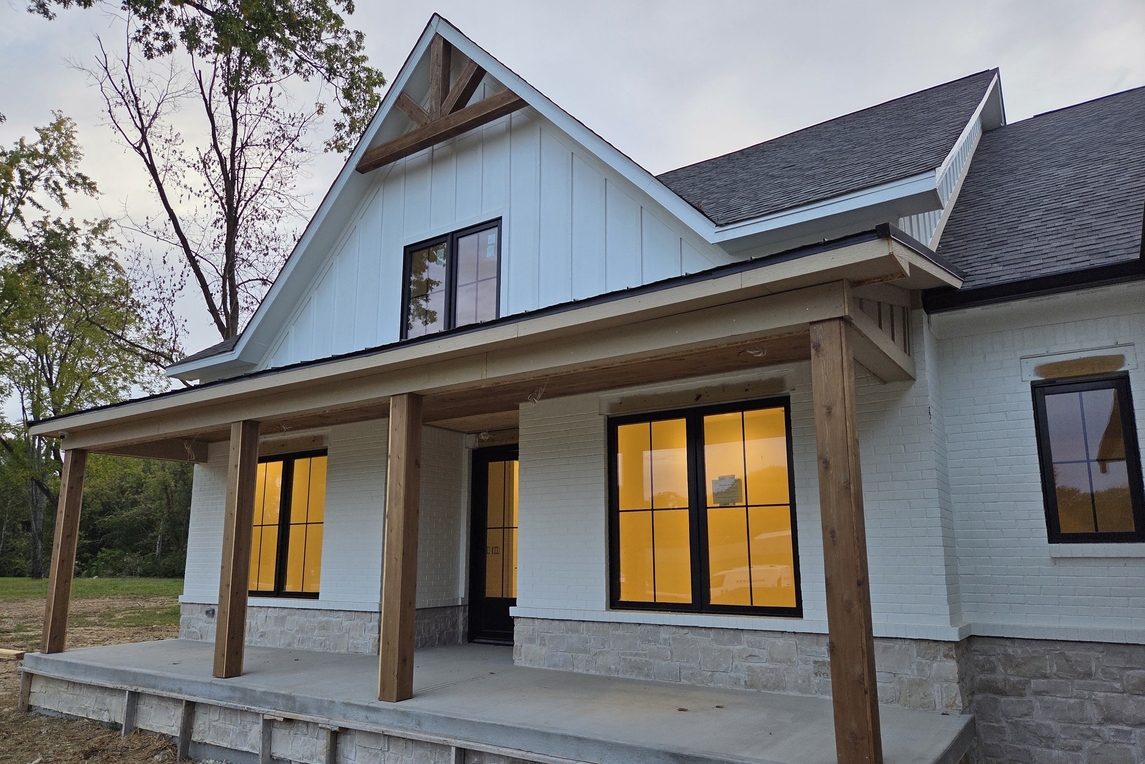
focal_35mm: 24
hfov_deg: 73.7
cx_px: 572
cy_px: 427
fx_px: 763
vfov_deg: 53.0
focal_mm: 5.4
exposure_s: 1/120
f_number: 1.8
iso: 80
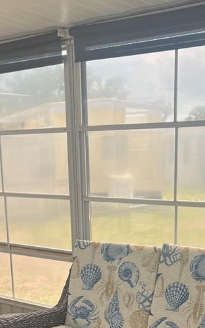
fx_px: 590
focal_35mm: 66
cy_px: 327
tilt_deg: -17.5
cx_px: 113
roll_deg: +0.5
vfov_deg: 29.1
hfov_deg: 19.7
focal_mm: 5.7
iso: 40
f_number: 1.5
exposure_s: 1/209
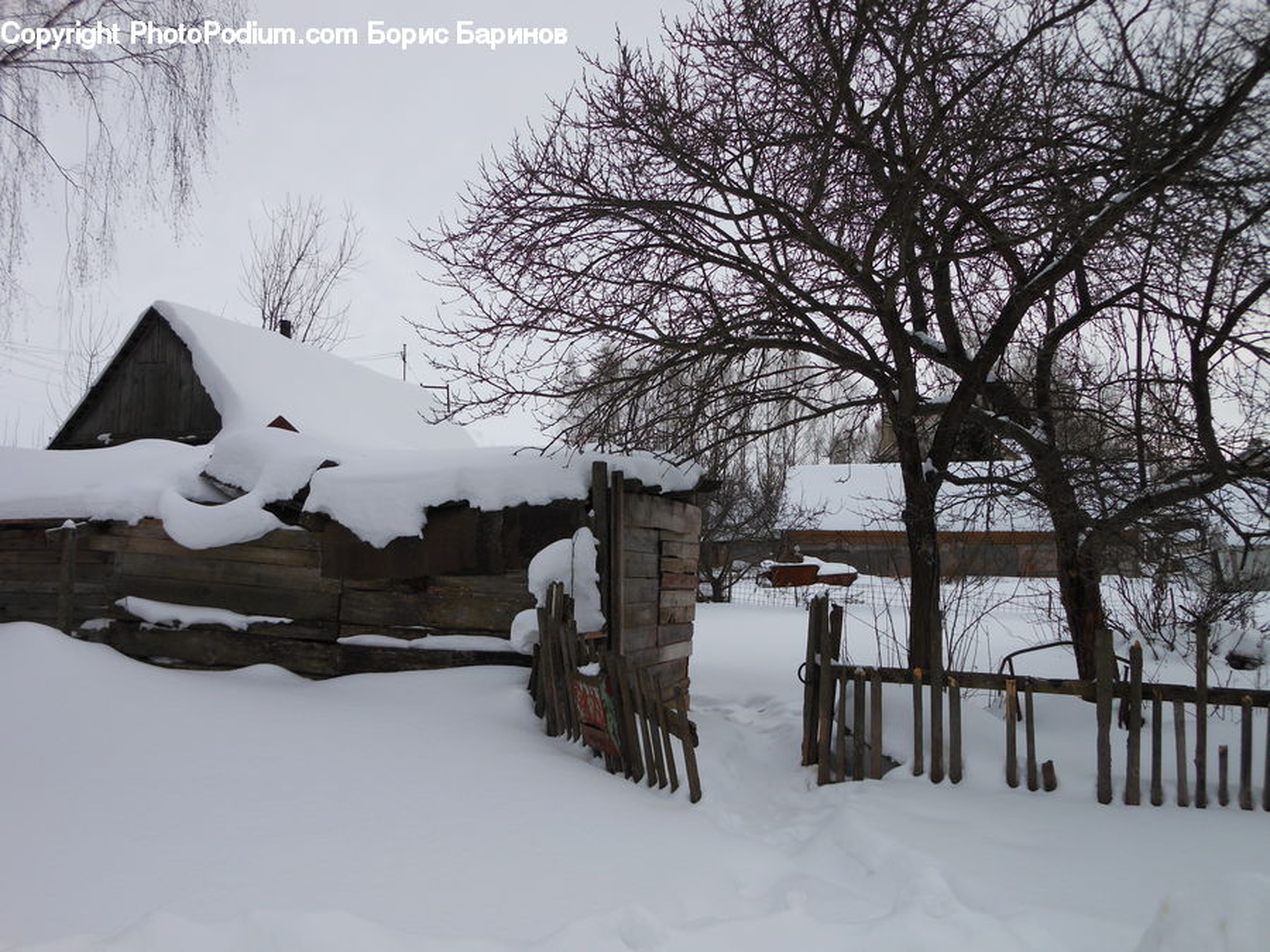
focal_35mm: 33
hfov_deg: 55.4
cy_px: 476
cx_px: 635
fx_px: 1211
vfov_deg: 42.9
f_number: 3.5
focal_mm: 6
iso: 80
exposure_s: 1/320
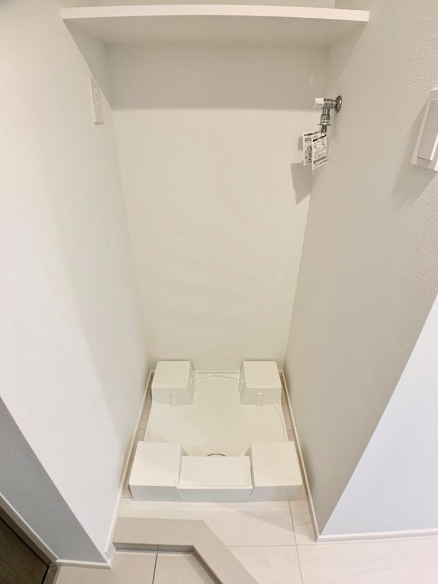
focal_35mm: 26
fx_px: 439
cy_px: 292
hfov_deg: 53.1
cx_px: 219
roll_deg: +0.2
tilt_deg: -29.3
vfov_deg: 67.3
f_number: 1.8
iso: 100
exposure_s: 1/50
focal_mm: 4.25
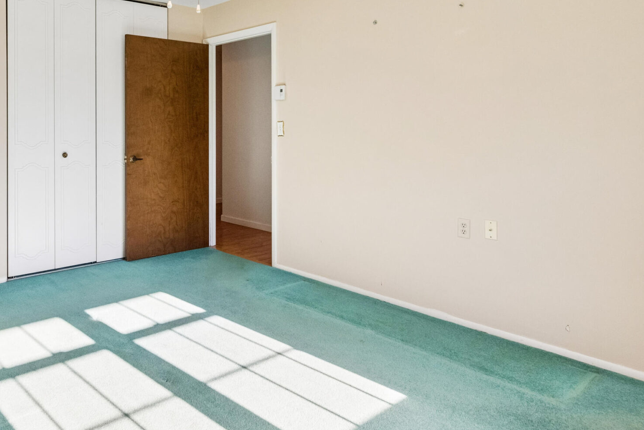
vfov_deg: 48.0
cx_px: 206
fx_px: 465
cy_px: 117
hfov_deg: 67.2
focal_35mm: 26
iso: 1250
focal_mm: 15
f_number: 7.1
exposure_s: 1/500
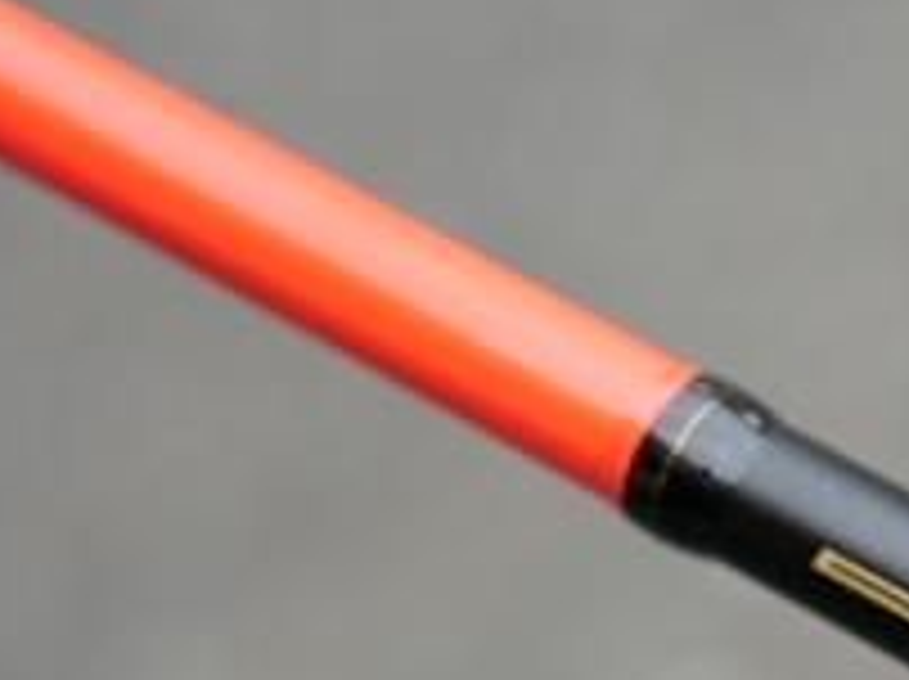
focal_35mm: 127
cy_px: 779
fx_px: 3331
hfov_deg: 14.7
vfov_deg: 11.5
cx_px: 1242
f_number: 1.7
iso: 200
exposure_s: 1/800
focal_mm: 20
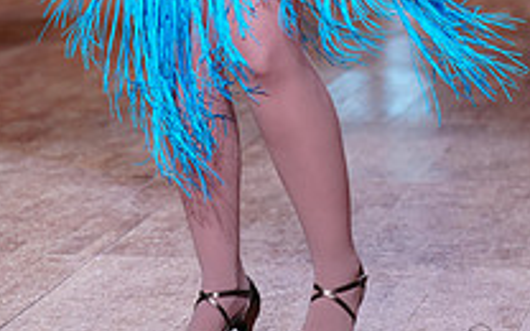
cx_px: 65
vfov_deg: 6.0
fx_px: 3120
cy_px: -194
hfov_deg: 9.7
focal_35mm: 216
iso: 640
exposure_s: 1/400
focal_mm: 76
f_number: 2.8
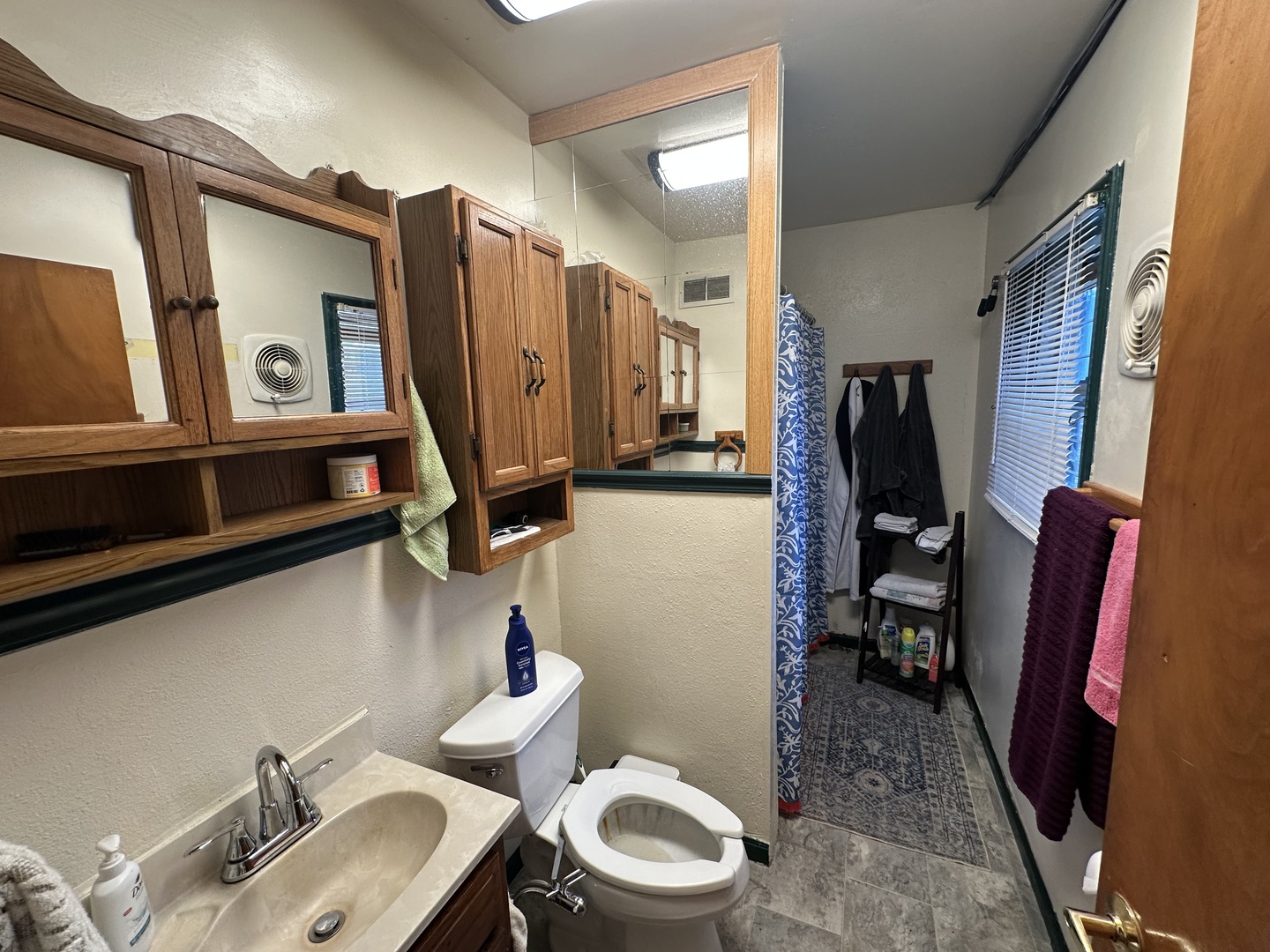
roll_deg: +1.5
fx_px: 514
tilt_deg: -7.6
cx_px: 635
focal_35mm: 14
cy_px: 476
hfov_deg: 102.1
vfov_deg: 85.7
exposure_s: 1/120
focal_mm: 2.22
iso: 160
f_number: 2.2
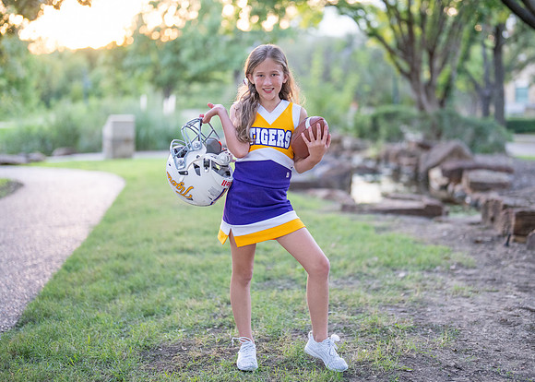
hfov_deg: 32.9
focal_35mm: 60
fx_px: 904
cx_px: 287
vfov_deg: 23.8
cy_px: 173
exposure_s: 1/800
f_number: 1.2
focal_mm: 50
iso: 1600
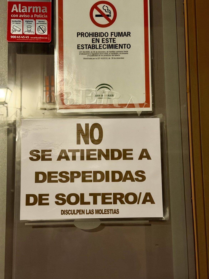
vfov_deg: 39.7
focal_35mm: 48
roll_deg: +1.2
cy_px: 140
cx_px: 104
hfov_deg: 30.3
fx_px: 386
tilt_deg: +8.4
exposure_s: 1/25
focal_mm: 6.76
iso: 640
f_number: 1.78
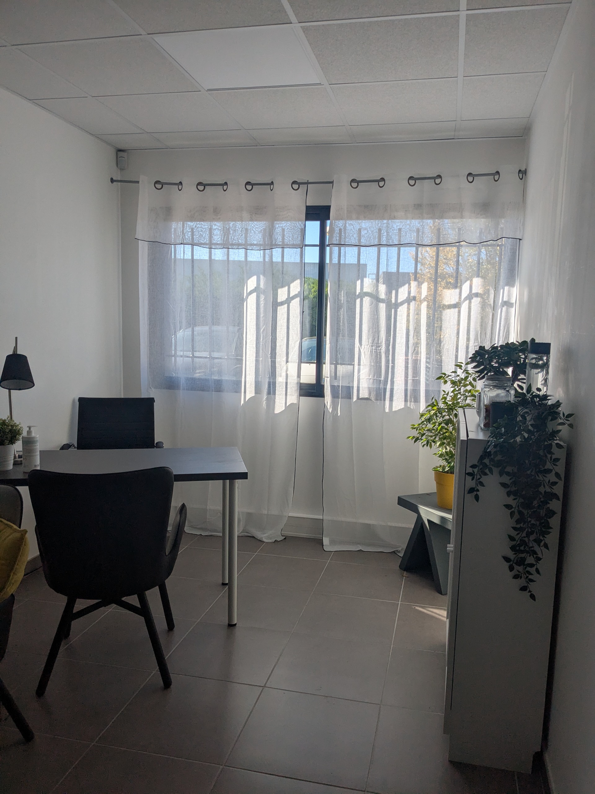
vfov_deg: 65.3
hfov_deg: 51.4
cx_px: 298
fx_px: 619
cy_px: 397
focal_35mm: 27
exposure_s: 1/1669
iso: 64
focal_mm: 4.38
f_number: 1.73
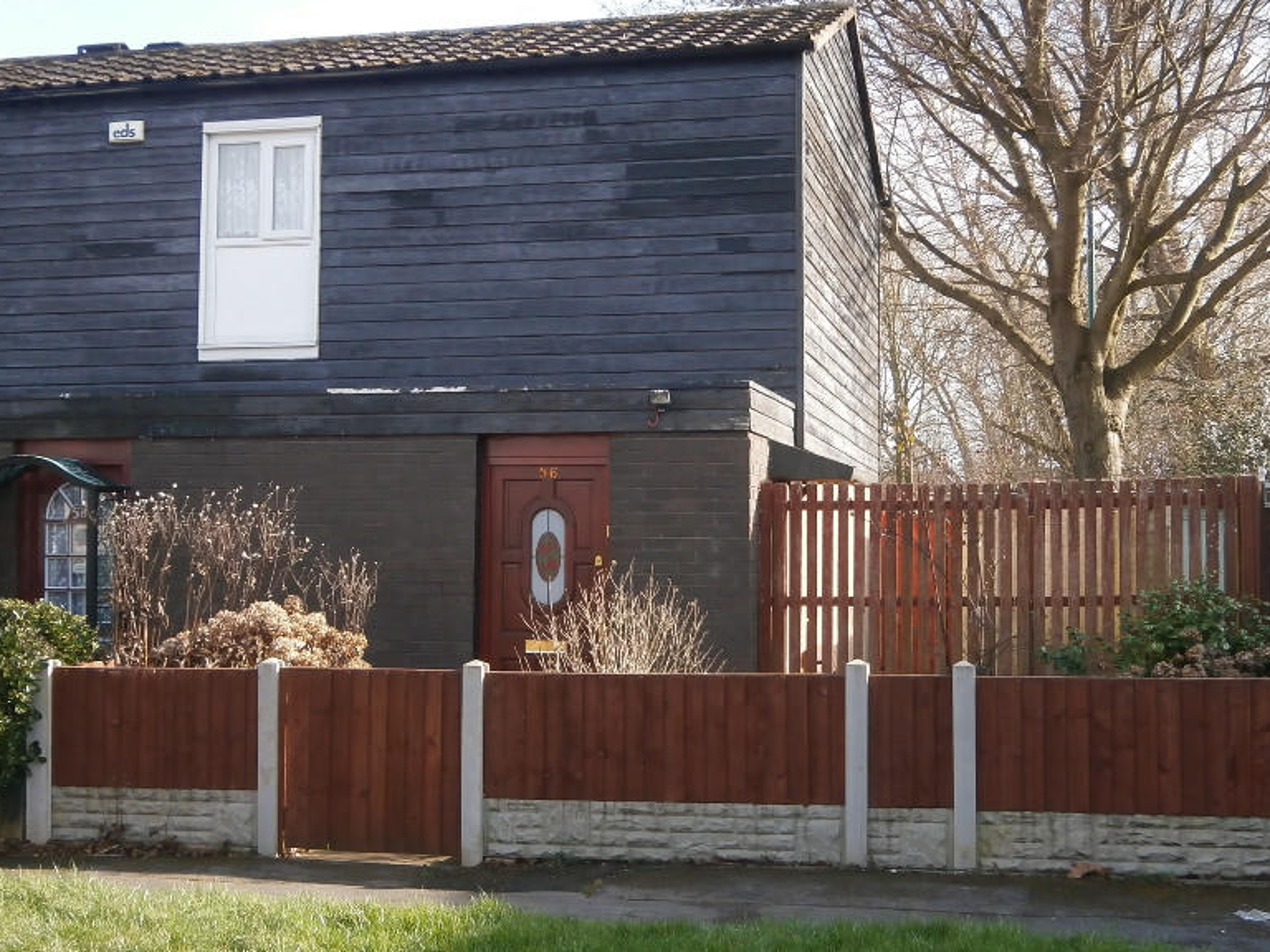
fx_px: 1761
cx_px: 589
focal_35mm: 48
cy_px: 481
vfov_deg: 30.3
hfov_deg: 39.6
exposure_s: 1/200
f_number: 3.1
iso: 80
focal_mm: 6.4
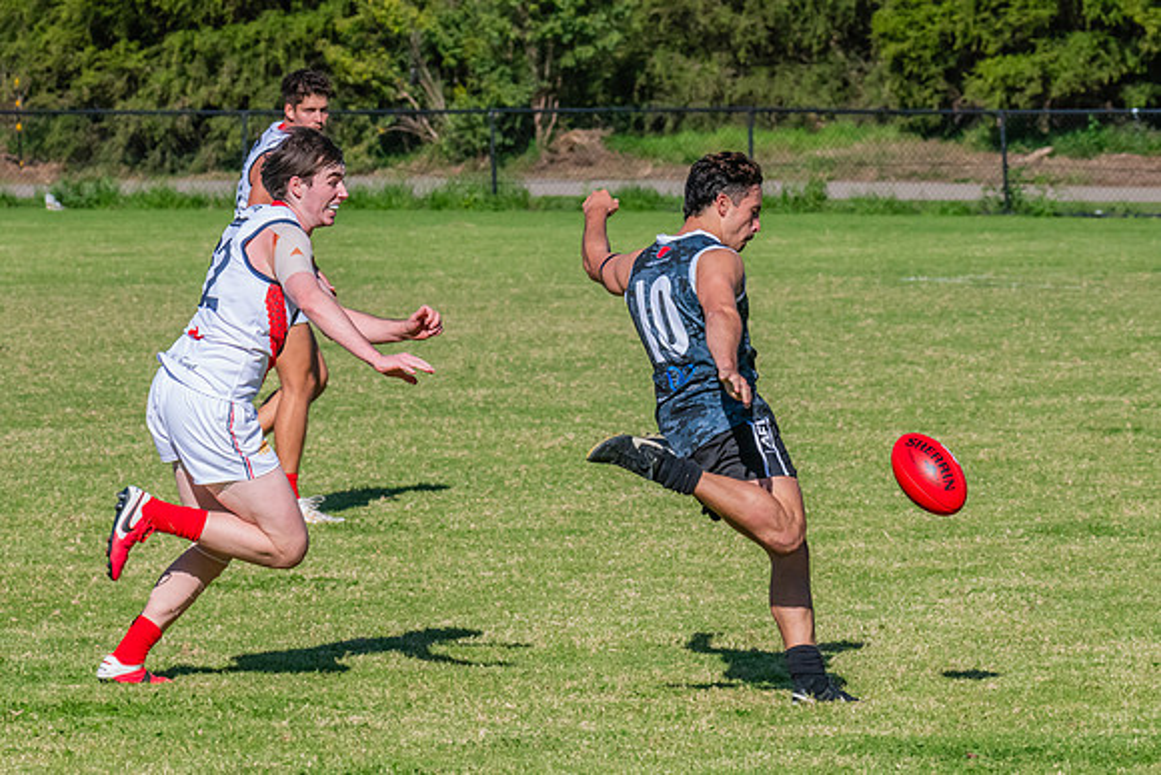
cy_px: 279
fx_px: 10079
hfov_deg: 6.6
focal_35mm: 312
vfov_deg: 4.4
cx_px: 681
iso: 1600
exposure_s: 1/1600
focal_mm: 240
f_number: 14
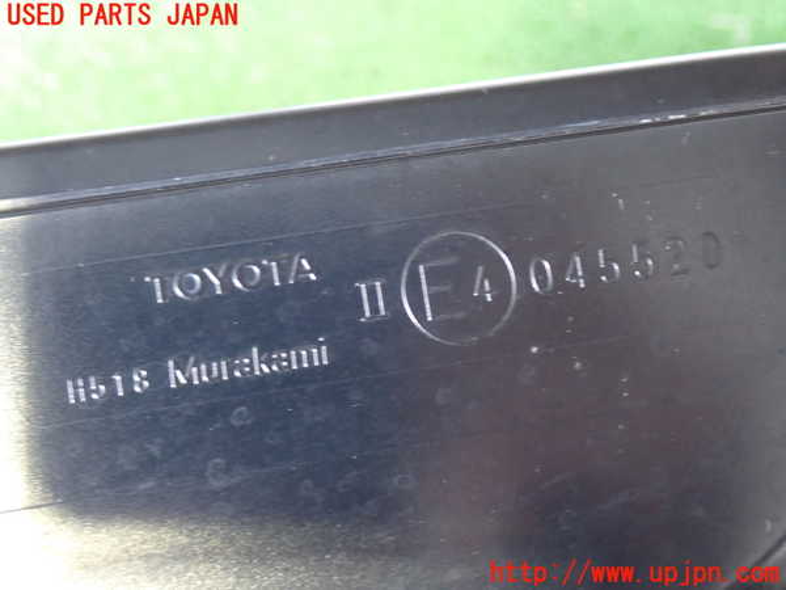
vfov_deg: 29.1
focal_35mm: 50
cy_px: 295
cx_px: 393
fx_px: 1135
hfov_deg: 38.2
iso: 800
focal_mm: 9.01
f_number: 3.2
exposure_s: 1/13
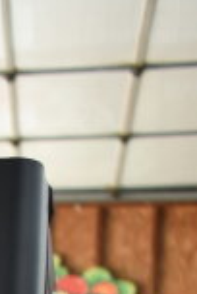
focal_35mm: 162
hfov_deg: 7.5
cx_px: -390
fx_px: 1324
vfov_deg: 10.9
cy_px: 680
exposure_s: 1/40
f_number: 3.5
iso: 200
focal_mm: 18
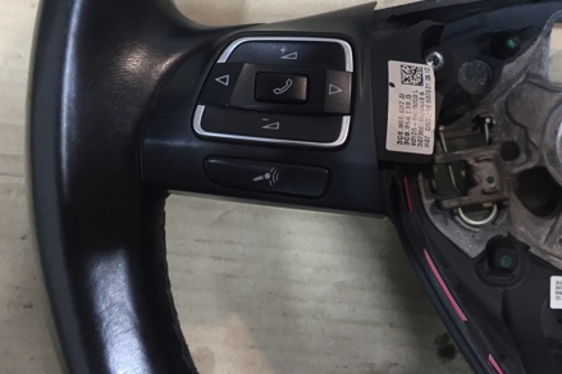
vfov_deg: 29.9
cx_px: 335
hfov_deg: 44.3
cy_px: 91
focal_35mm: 44
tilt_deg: -75.8
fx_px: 686
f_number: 2.2
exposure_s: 1/33
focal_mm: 4.15
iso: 125
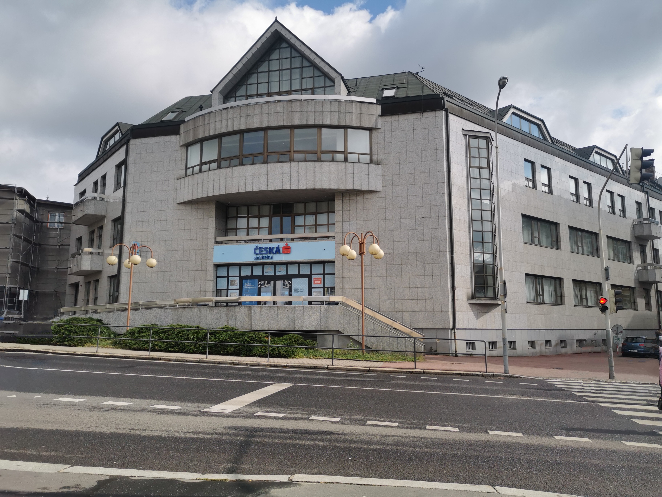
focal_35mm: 27
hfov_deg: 65.3
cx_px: 331
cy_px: 248
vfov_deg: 51.4
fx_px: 516
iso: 50
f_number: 1.8
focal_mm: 5.58
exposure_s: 1/2907
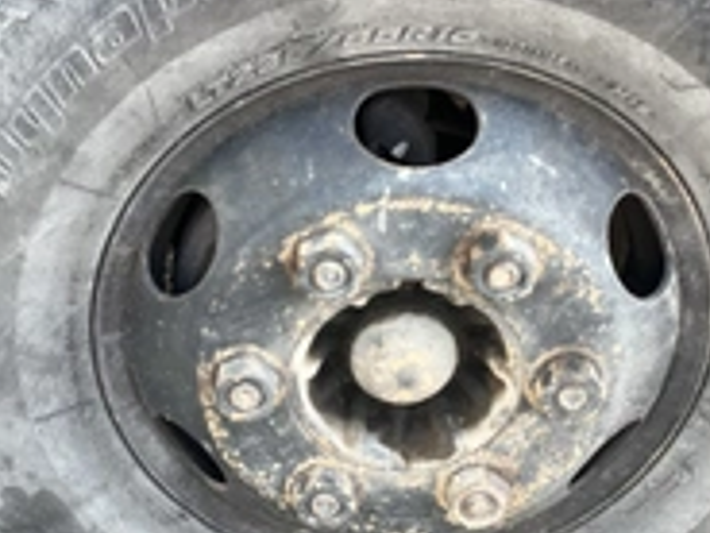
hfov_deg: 30.7
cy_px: 328
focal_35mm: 63
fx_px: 1292
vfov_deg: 23.2
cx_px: 305
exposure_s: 1/164
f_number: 1.8
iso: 20
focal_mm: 3
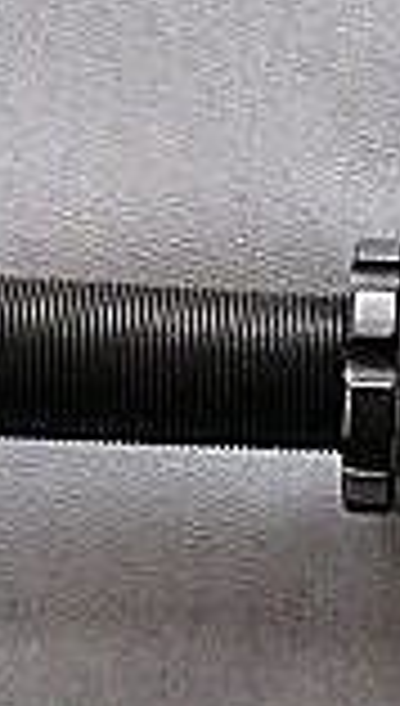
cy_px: 409
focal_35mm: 155
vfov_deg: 13.8
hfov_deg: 7.7
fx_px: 2906
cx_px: 625
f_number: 3.1
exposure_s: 1/60
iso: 160
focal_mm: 6.3
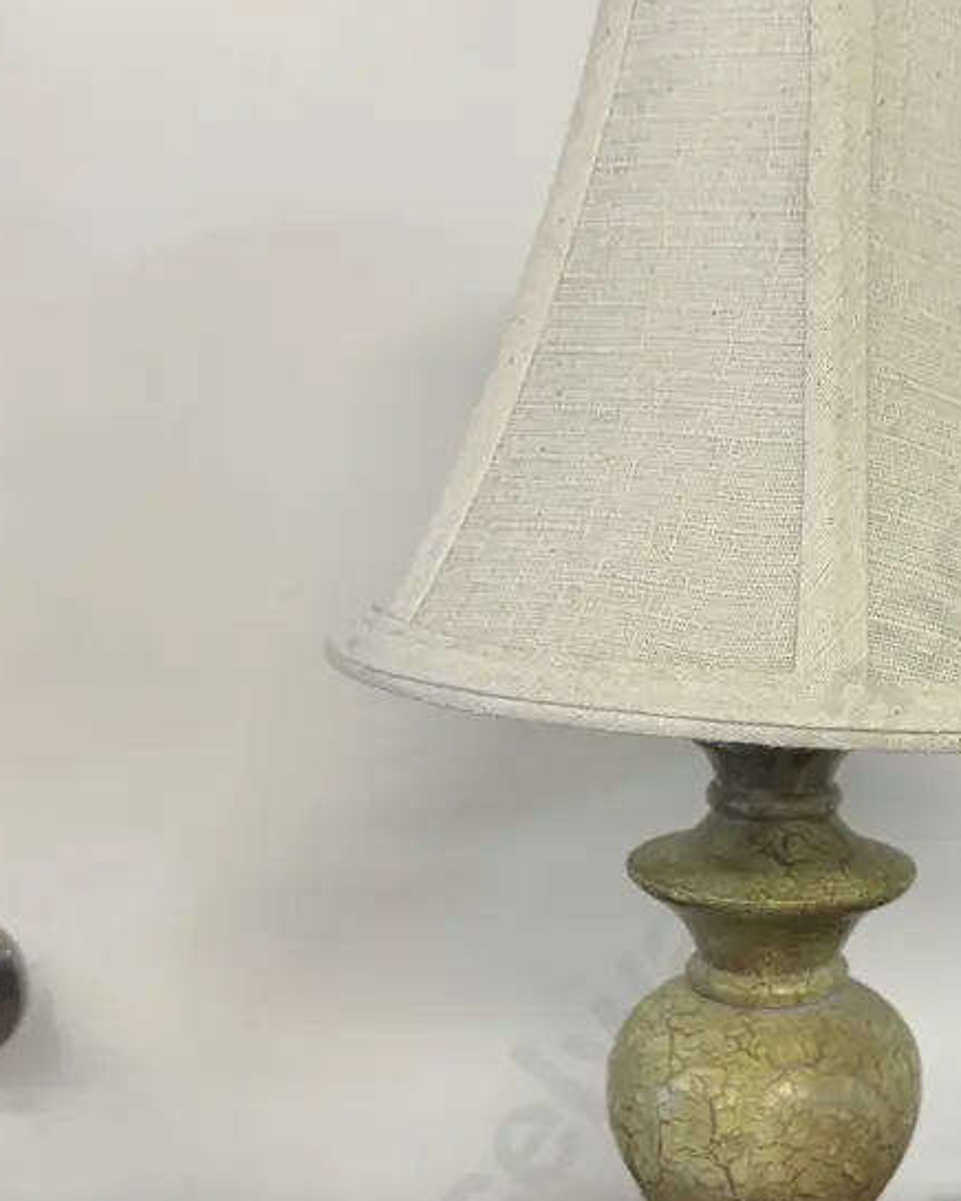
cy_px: 791
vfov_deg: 41.5
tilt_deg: -12.3
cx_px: 798
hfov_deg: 33.0
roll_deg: -1.8
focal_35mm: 44
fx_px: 1564
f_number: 1.78
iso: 125
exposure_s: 1/100
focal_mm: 6.86
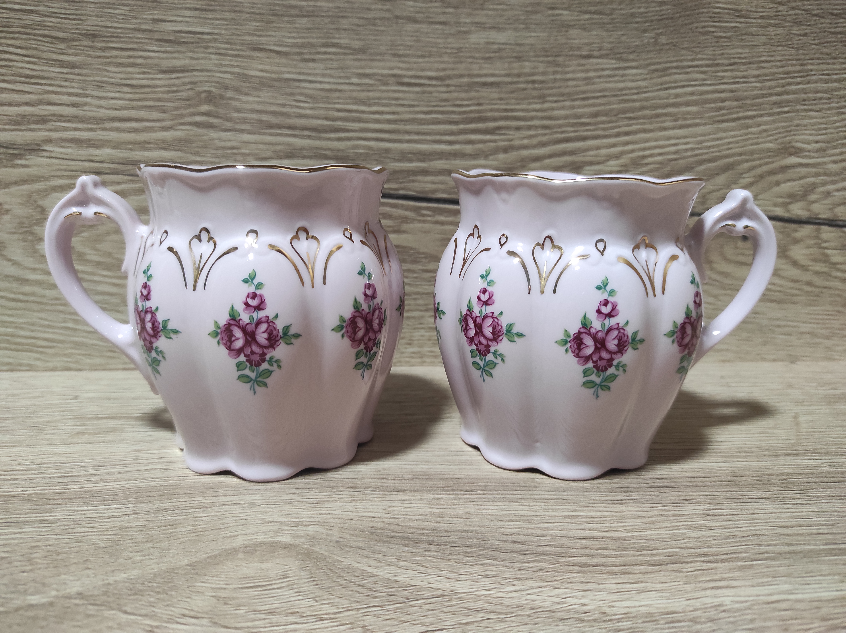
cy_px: 316
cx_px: 423
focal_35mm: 25
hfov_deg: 69.4
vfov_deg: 54.8
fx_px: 610
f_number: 1.89
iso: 766
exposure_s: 1/33
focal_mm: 5.43
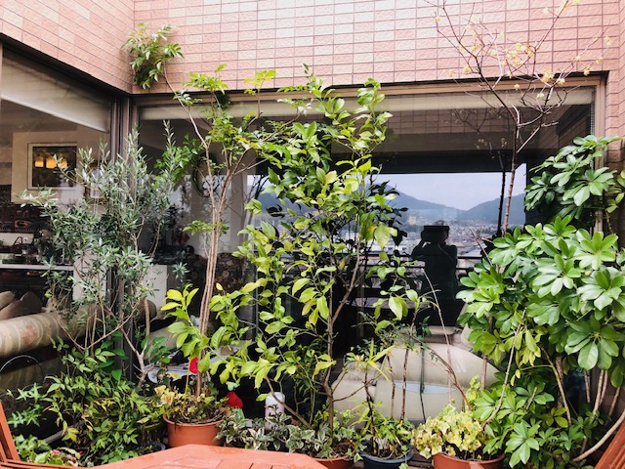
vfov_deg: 49.7
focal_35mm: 28
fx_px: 506
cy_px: 234
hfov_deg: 63.4
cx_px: 312
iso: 40
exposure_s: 1/30
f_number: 1.8
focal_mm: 3.99
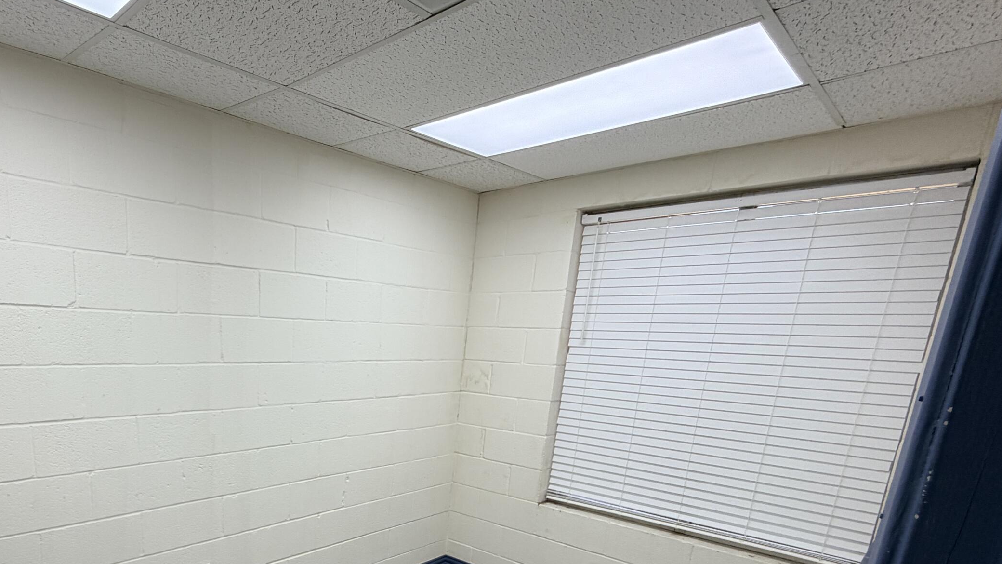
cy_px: 476
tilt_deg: -14.5
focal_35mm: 22
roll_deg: -1.6
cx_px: 305
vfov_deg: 47.7
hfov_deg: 77.6
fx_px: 585
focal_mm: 2.22
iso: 64
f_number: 2.2
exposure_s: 1/120
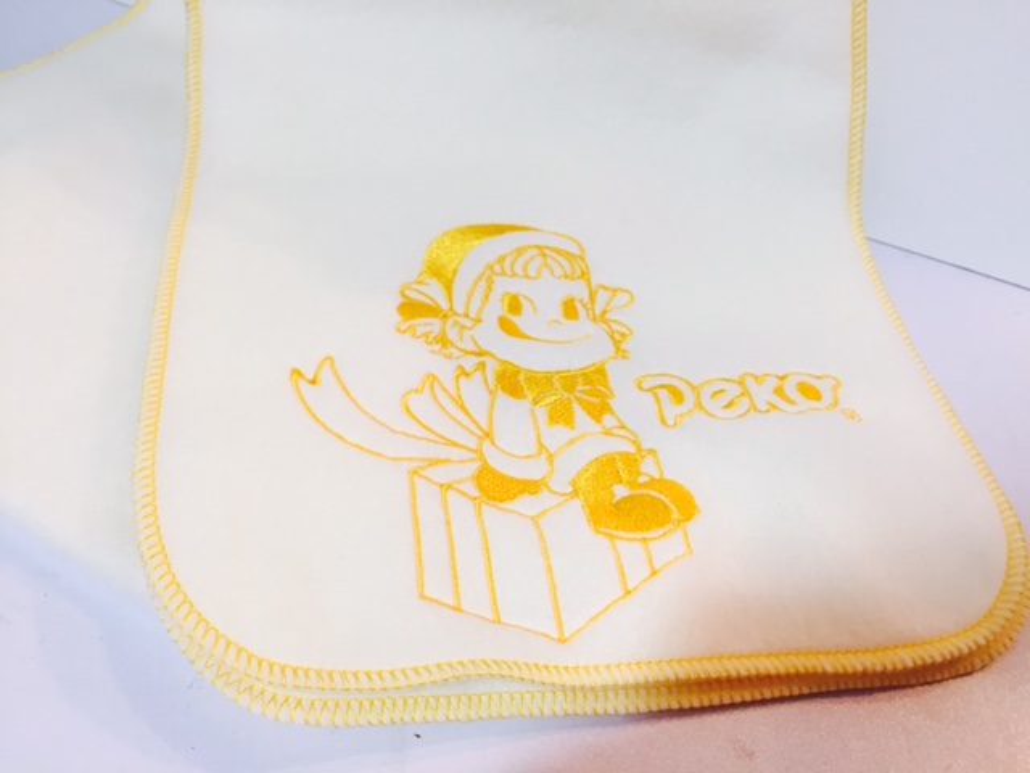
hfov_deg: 61.7
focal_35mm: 29
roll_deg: -11.1
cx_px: 515
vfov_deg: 48.2
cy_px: 386
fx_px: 863
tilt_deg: -44.5
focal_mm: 4.15
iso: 50
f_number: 2.2
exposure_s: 1/33
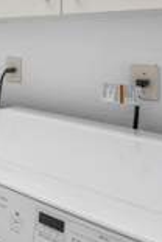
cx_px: -167
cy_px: 35
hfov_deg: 18.7
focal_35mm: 43
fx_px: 290
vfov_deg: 42.5
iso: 500
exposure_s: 1/10
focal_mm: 14
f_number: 7.1
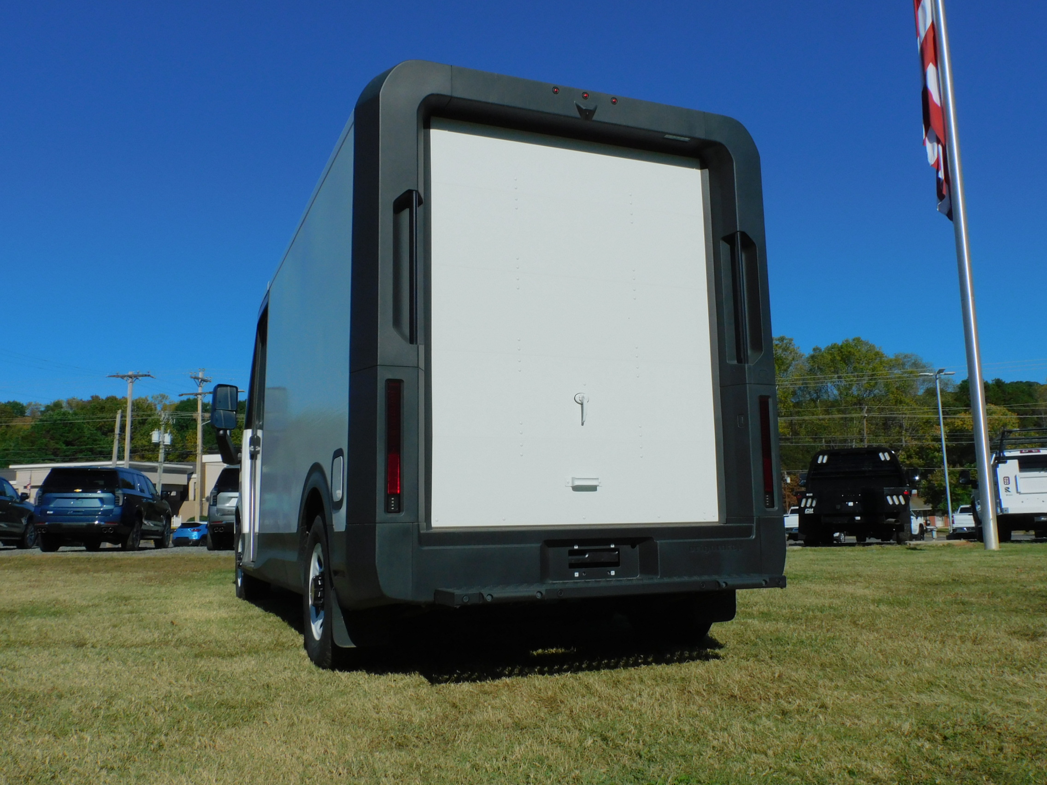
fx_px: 907
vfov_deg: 46.8
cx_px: 524
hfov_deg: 60.0
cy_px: 392
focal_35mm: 30
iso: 125
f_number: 6.3
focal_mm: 5.4
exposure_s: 1/1250
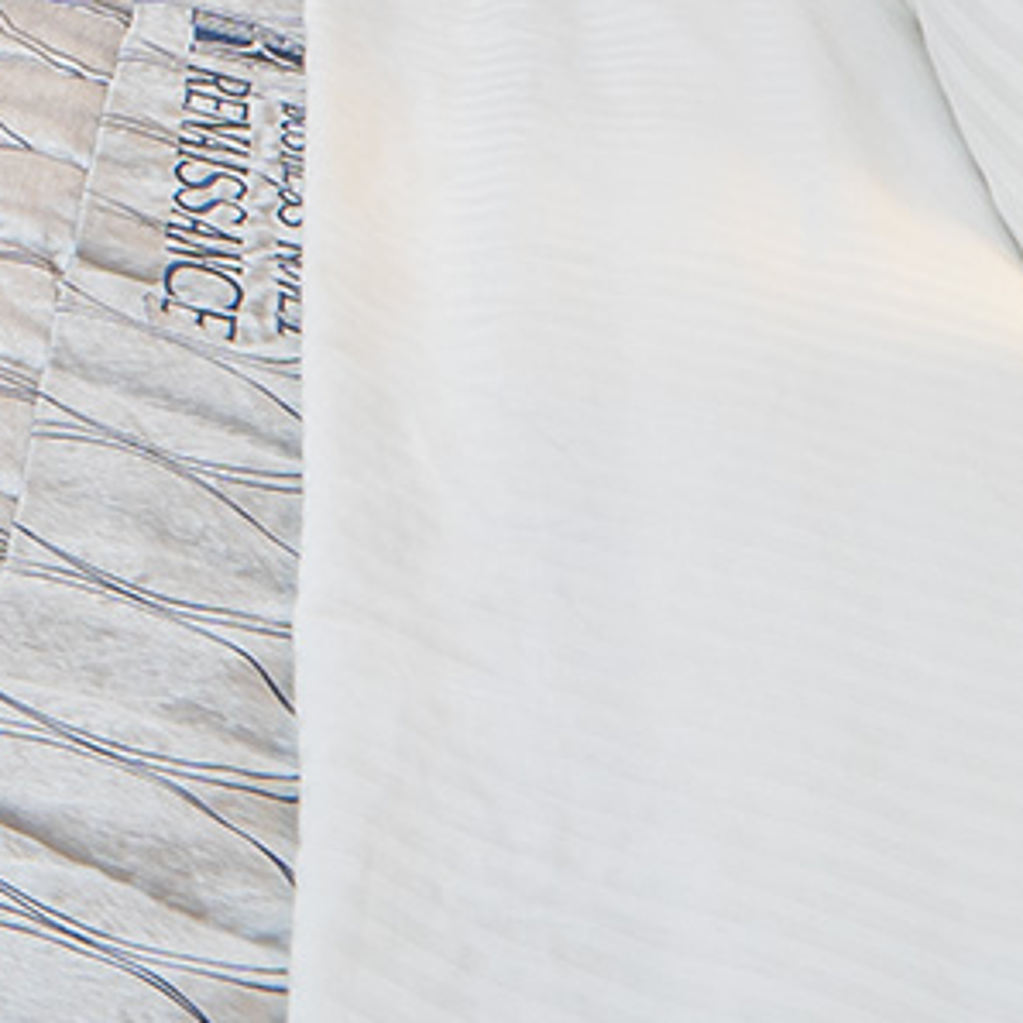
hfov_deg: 12.6
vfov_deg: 17.2
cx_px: -1837
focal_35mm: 70
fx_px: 2340
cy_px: -1073
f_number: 11
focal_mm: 12
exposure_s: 1/1.67
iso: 200
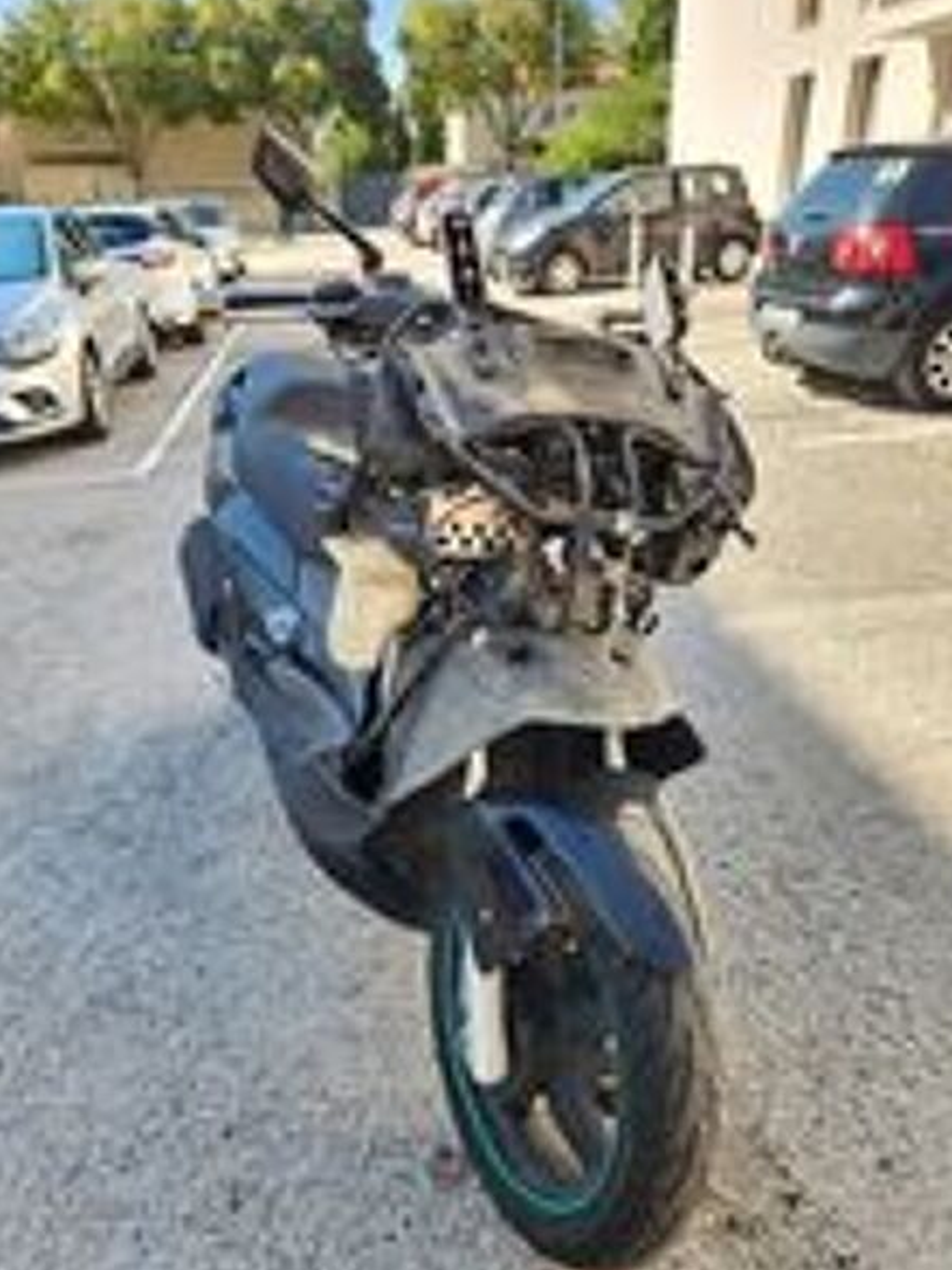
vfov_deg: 69.3
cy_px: 662
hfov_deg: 54.9
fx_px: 916
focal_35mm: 25
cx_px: 493
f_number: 1.8
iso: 20
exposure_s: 1/271
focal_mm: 5.4
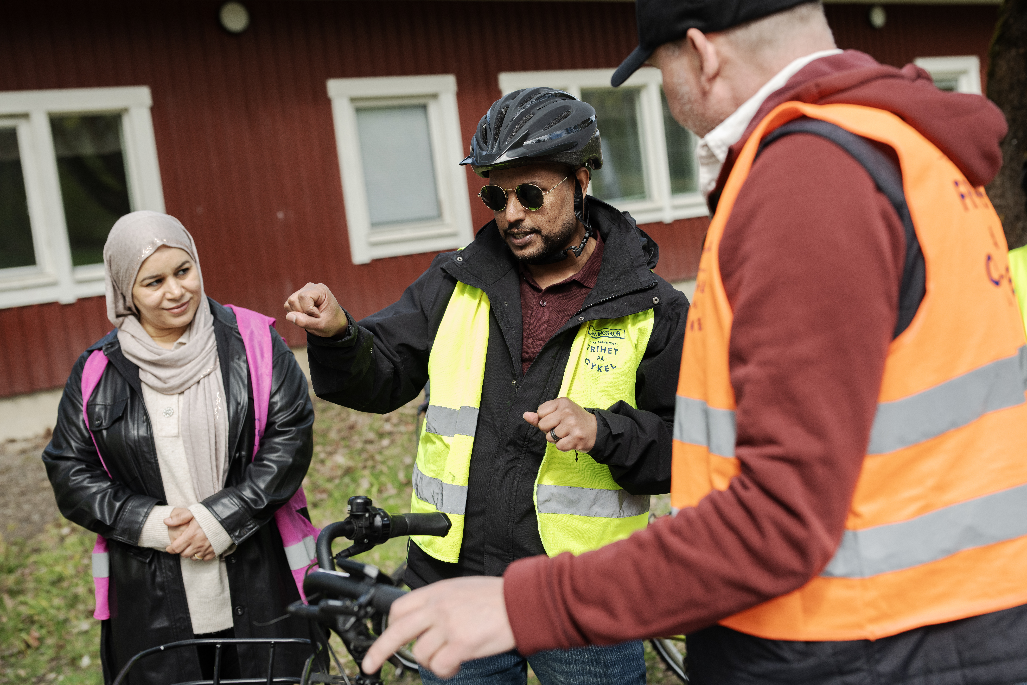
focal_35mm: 41
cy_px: 343
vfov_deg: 32.6
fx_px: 1170
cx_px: 520
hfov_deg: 47.4
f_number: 2.8
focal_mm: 40
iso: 320
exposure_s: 1/1600
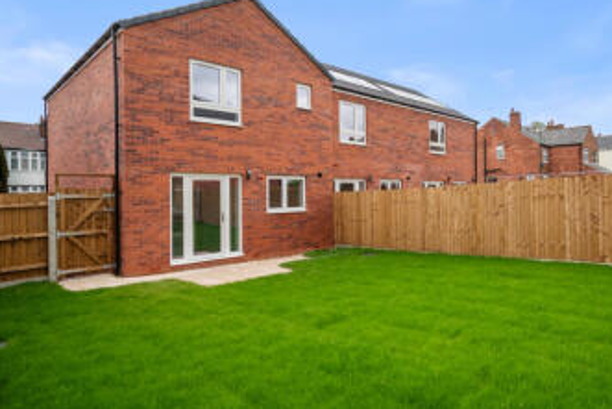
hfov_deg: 74.9
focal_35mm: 23
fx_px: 391
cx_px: 377
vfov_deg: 55.1
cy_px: 193
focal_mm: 16
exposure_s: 1/80
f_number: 16
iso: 200
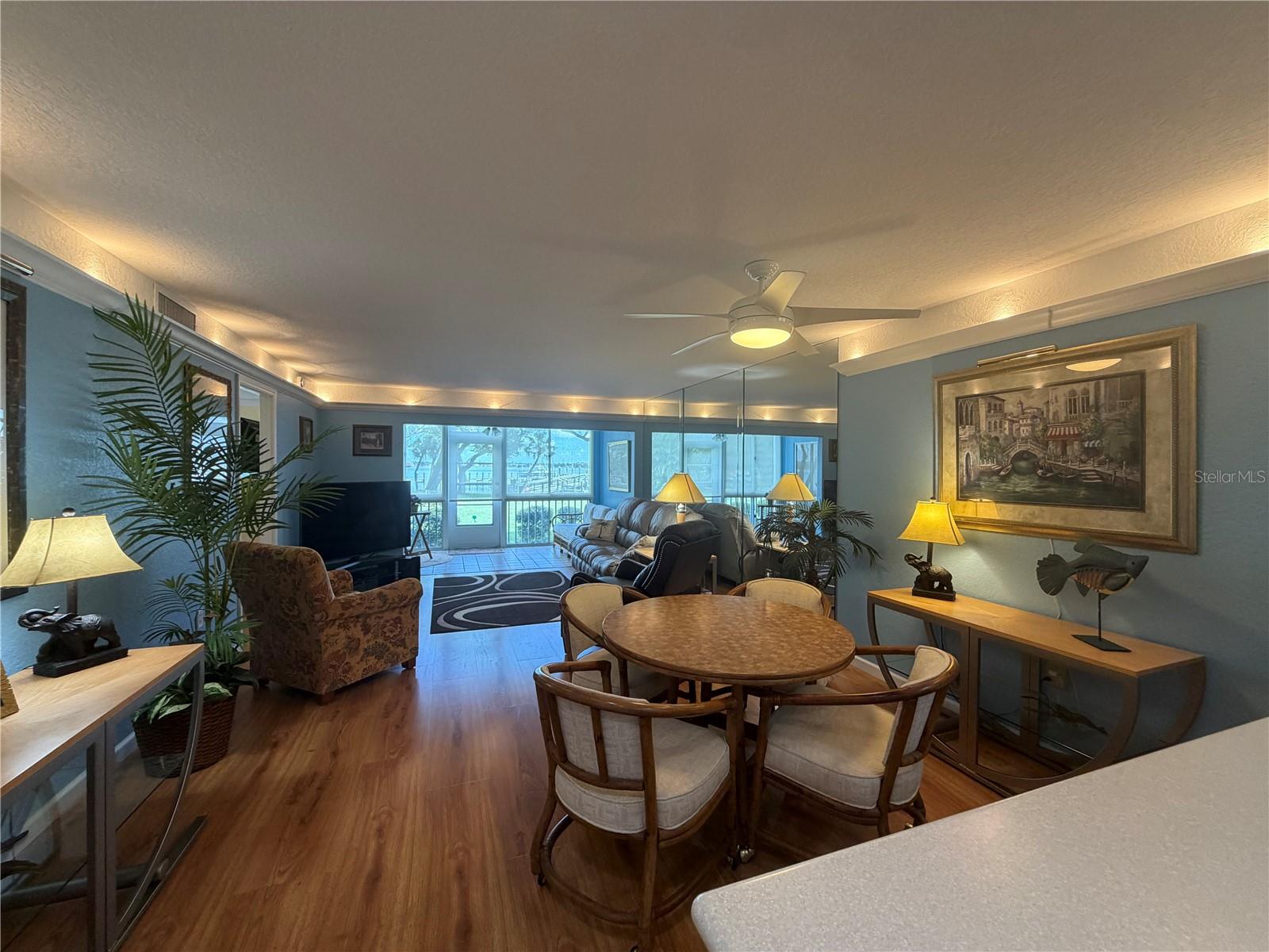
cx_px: 634
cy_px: 476
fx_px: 513
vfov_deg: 85.7
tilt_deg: -0.6
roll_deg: +0.3
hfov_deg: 102.1
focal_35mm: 14
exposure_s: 1/60
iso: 200
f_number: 2.2
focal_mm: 2.22
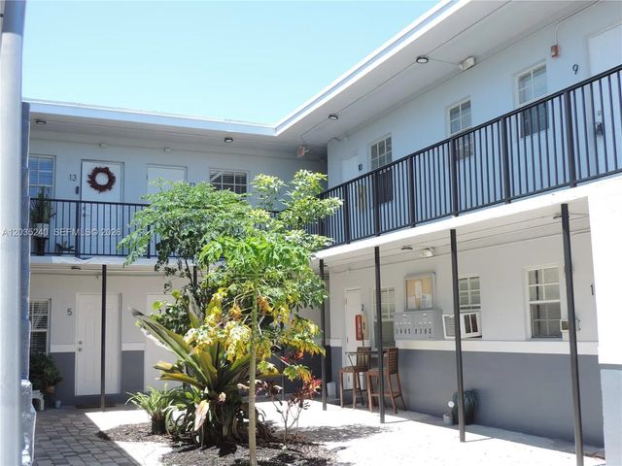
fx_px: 719
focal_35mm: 40
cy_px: 233
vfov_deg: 36.0
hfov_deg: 46.8
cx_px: 311
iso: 80
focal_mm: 7.1
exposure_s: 1/250
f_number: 3.3
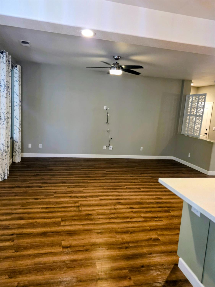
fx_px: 190
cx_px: 108
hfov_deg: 58.9
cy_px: 144
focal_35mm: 23
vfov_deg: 73.9
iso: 800
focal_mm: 6.25
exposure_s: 1/120
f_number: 1.7
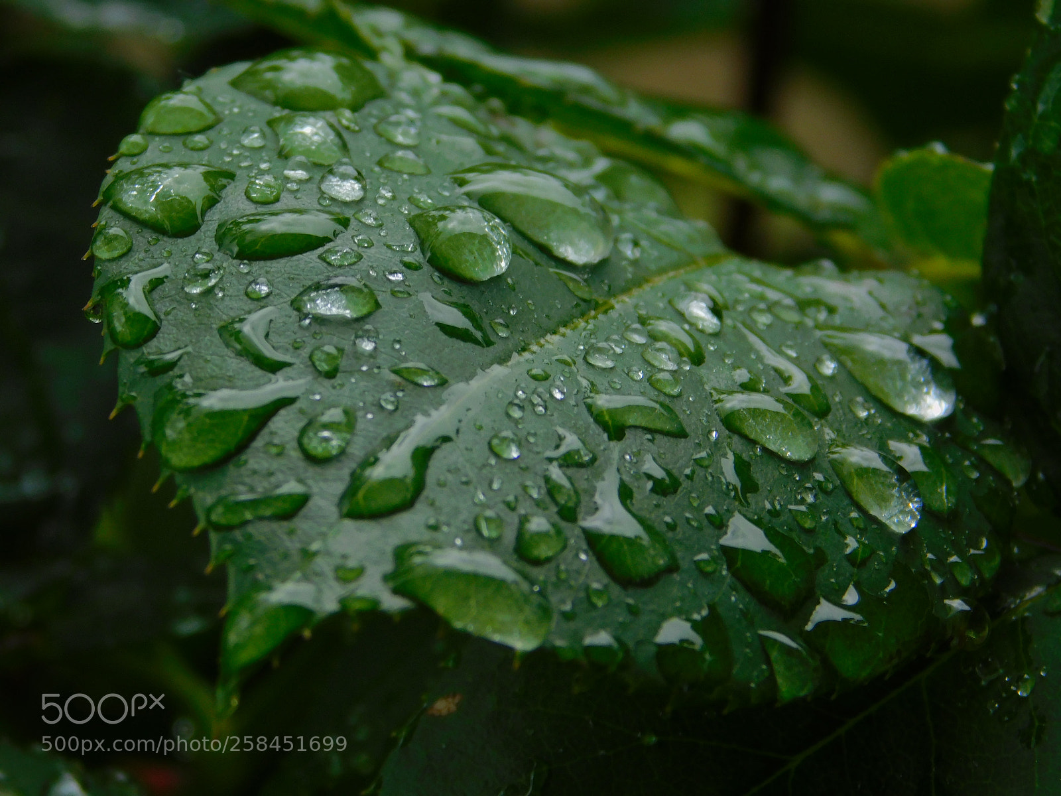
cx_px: 530
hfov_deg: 8.5
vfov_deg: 6.4
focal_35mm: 232
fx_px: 7111
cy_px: 398
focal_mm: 41.3
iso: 125
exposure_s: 1/25
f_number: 5.6
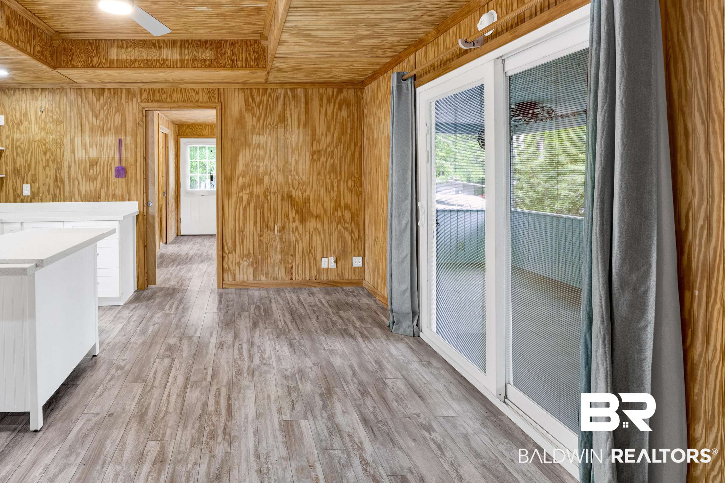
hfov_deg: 84.3
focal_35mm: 19
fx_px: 383
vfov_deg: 63.3
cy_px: 172
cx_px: 249
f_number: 11
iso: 400
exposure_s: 1/3
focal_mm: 14
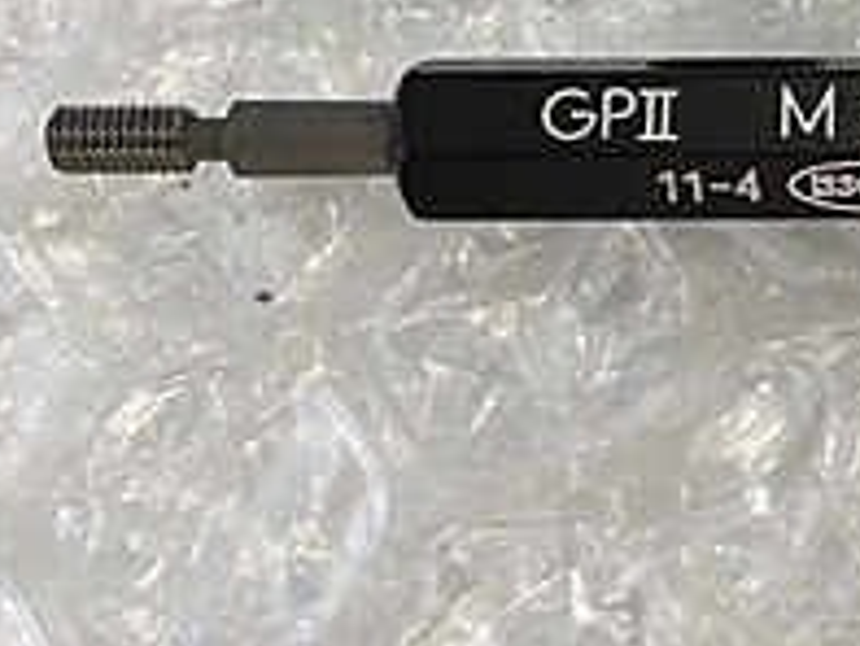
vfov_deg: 15.7
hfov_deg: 19.8
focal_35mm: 94
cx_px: 995
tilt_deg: -82.9
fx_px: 2337
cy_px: 231
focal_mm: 4.15
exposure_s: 1/40
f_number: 2.2
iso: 25
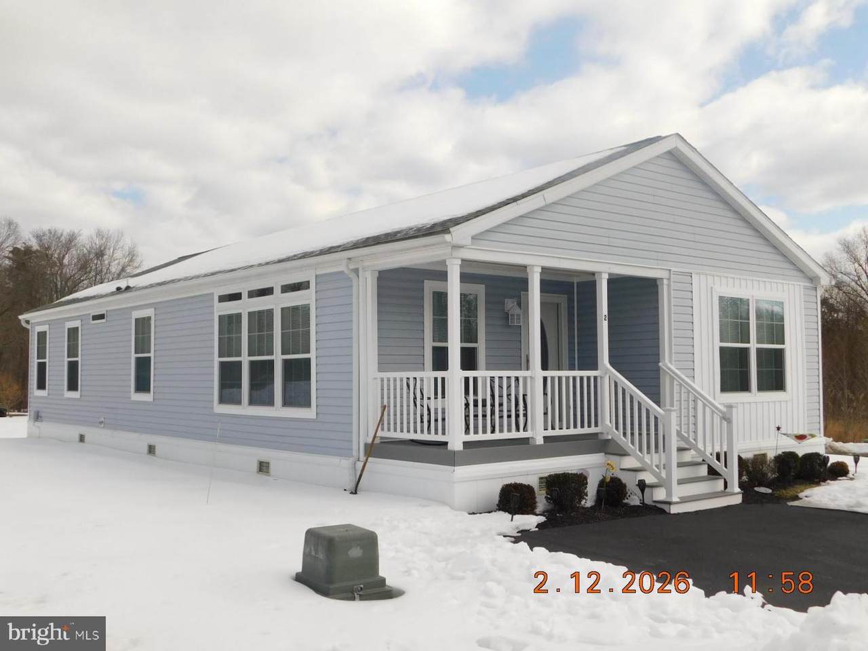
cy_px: 326
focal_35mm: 36
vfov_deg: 39.7
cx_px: 434
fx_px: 903
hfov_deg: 51.4
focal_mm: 6.3
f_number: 7
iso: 125
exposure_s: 1/400
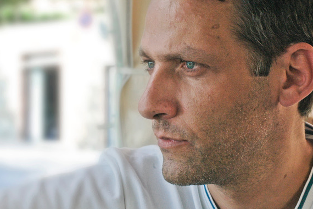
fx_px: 805
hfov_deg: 22.0
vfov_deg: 14.8
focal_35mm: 93
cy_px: 96
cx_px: 155
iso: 640
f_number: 14
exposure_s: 1/50
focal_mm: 55
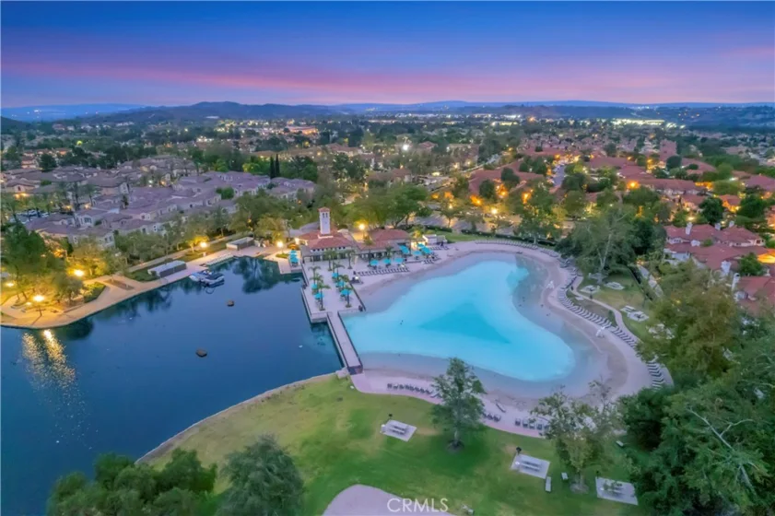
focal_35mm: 22
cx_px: 388
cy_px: 258
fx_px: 473
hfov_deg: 78.6
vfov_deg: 57.2
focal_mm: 8.38
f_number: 2.8
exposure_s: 1/6
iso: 790
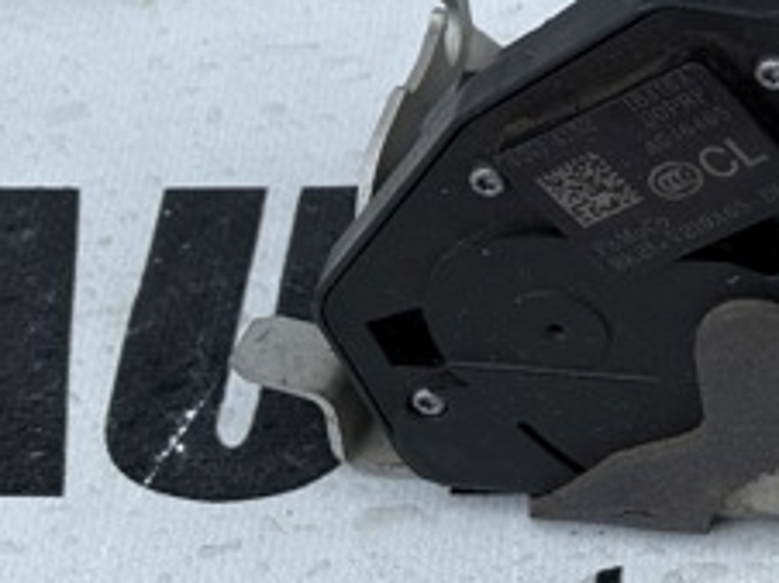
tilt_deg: -48.2
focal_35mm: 147
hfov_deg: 13.2
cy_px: 312
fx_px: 3305
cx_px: 872
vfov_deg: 10.1
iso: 32
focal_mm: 5.96
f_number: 1.6
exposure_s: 1/544
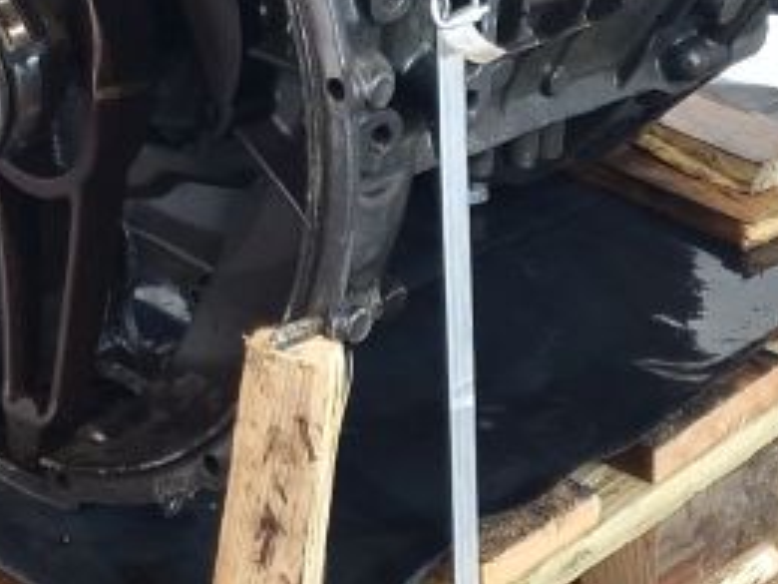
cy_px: 18
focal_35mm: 53
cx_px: 326
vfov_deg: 26.3
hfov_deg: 36.1
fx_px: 1191
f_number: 1.8
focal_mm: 6.4
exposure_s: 1/50
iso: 100
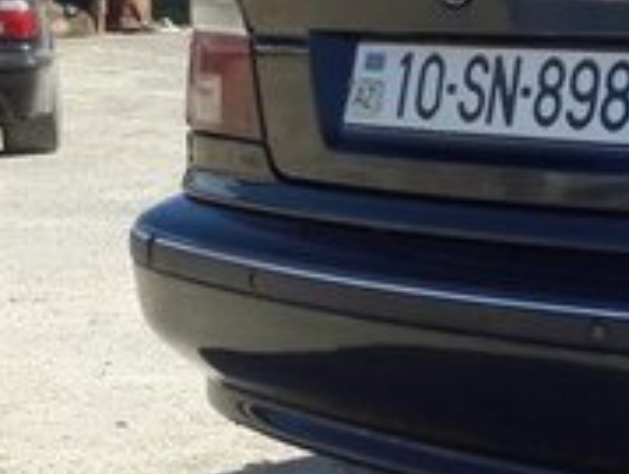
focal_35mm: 103
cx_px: 1131
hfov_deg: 16.1
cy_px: 75
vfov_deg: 14.3
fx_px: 1875
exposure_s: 1/863
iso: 40
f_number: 1.9
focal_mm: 3.7
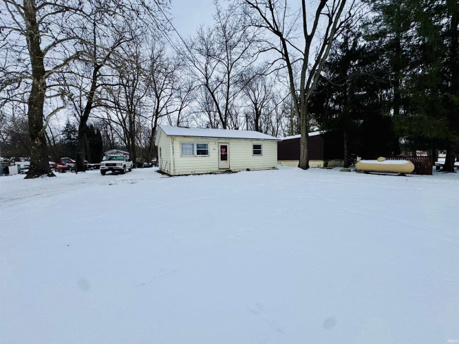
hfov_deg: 102.1
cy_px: 172
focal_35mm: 14
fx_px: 186
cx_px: 230
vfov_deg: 85.7
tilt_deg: -4.9
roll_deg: +0.8
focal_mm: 2.22
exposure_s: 1/1672
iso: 50
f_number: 2.2
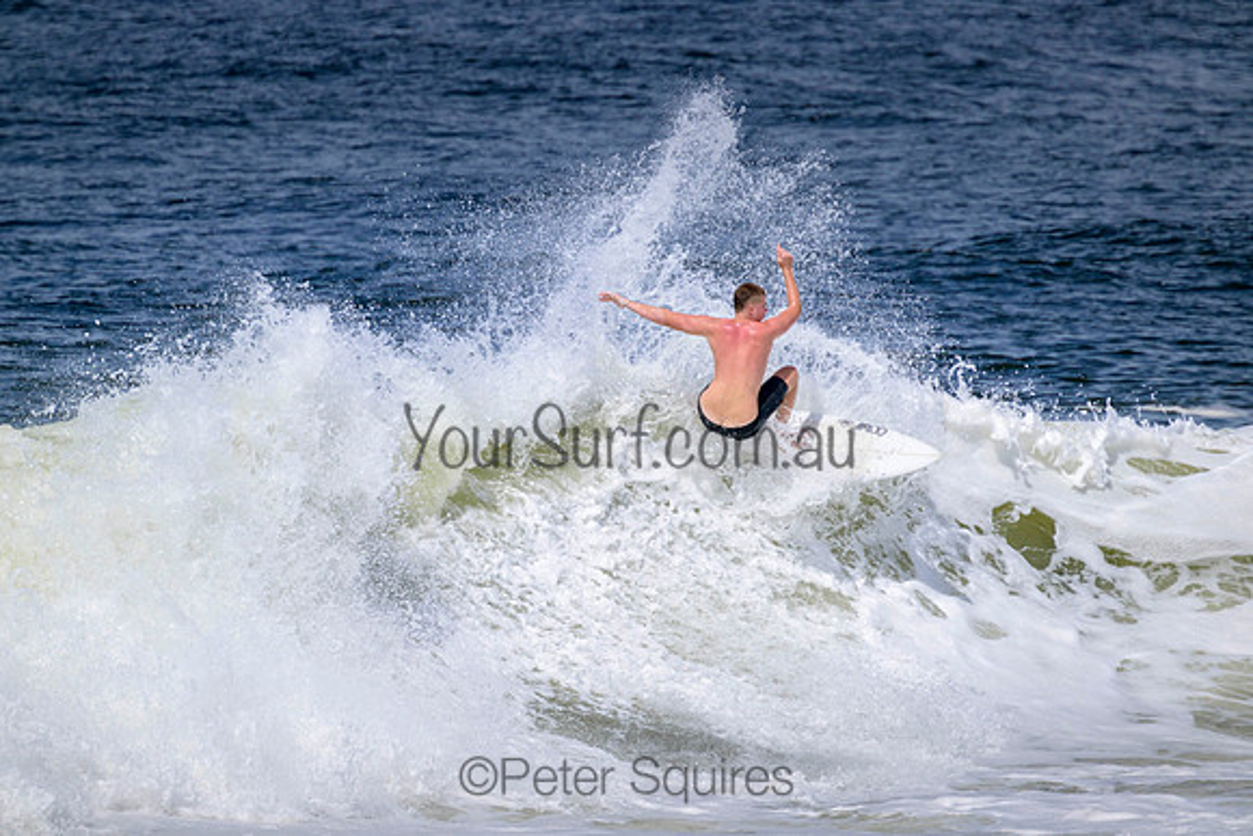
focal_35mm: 800
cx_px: 626
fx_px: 27850
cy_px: 418
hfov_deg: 2.6
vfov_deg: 1.7
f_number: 11
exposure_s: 1/2000
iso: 500
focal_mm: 800
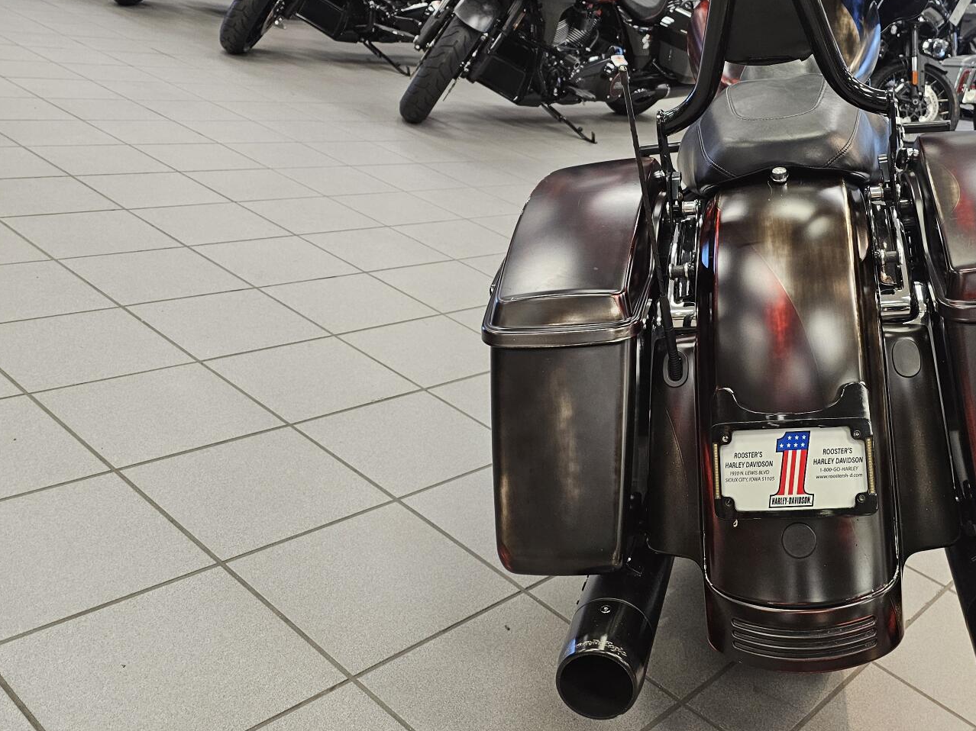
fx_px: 1015
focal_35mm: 36
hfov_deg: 49.9
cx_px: 694
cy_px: 259
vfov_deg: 39.3
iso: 200
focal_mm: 6.3
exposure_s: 1/120
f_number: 1.7
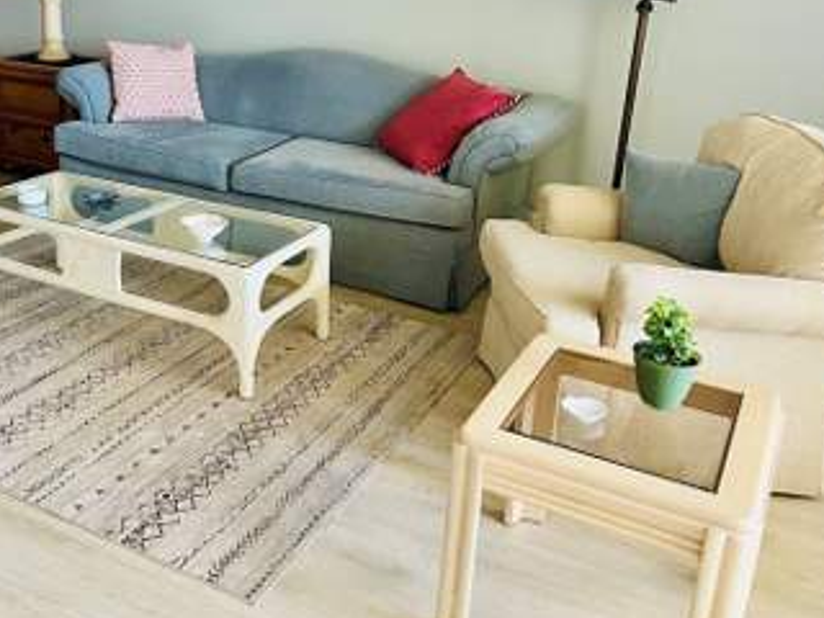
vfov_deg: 36.3
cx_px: 245
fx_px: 928
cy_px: 188
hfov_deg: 46.7
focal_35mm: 39
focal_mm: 5.1
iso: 250
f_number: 1.6
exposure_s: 1/60
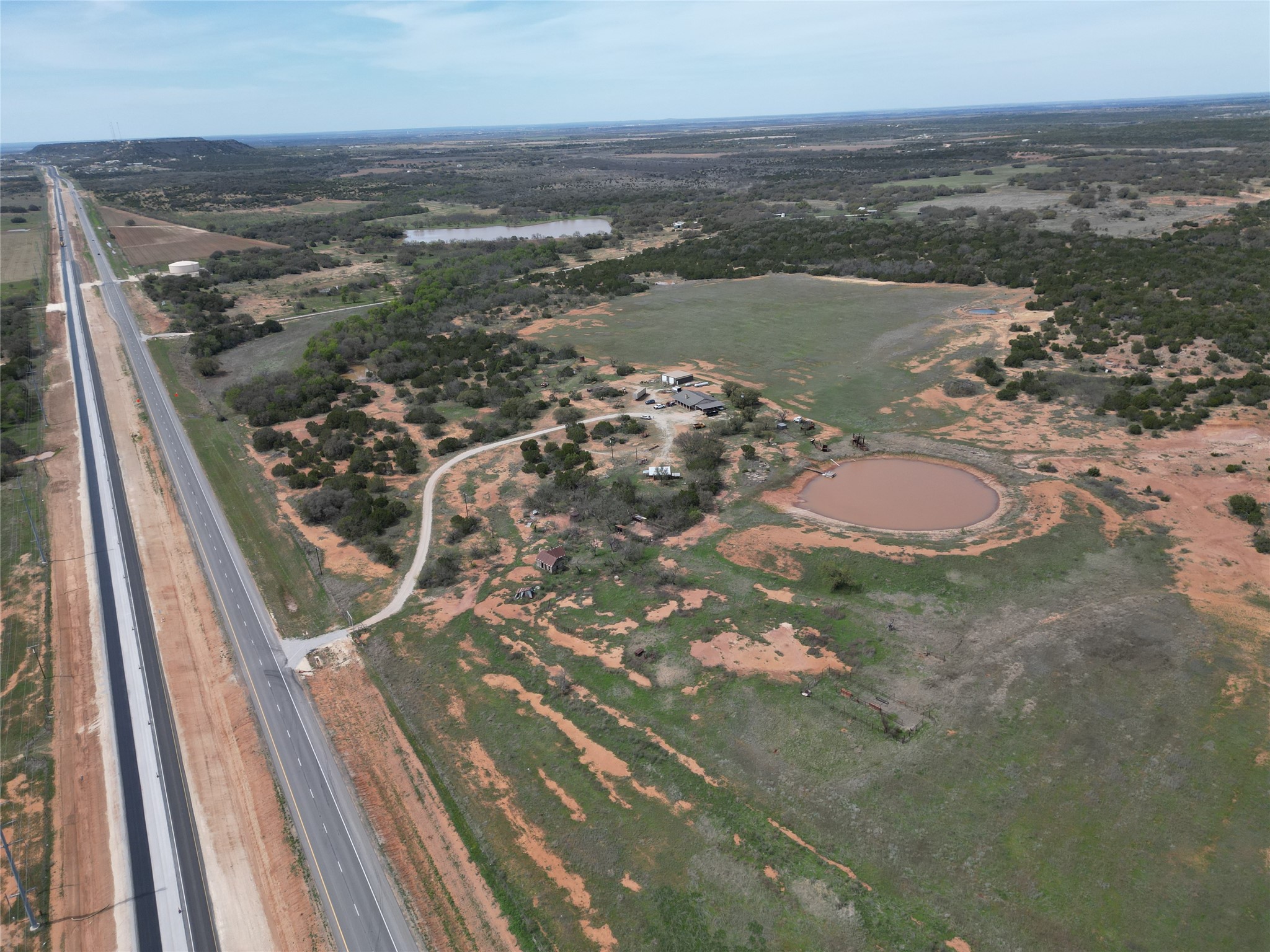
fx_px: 881
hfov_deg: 71.6
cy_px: 476
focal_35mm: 24
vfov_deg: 56.8
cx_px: 635
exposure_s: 1/2500
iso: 110
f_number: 1.7
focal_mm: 6.72
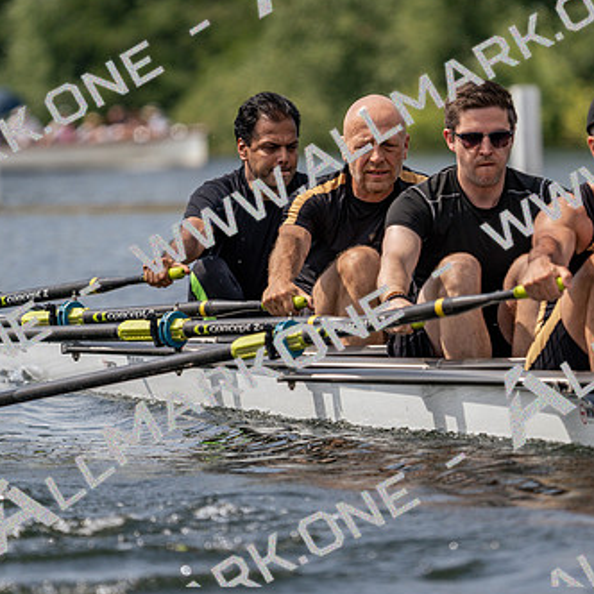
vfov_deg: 3.5
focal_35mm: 497
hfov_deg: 3.5
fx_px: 9649
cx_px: 351
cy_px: 280
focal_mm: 335
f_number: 6.3
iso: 200
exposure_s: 1/1600
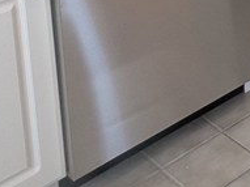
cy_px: -207
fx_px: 621
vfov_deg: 14.0
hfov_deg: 18.5
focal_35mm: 86
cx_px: 431
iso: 52
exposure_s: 1/60
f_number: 2.2
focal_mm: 2.35
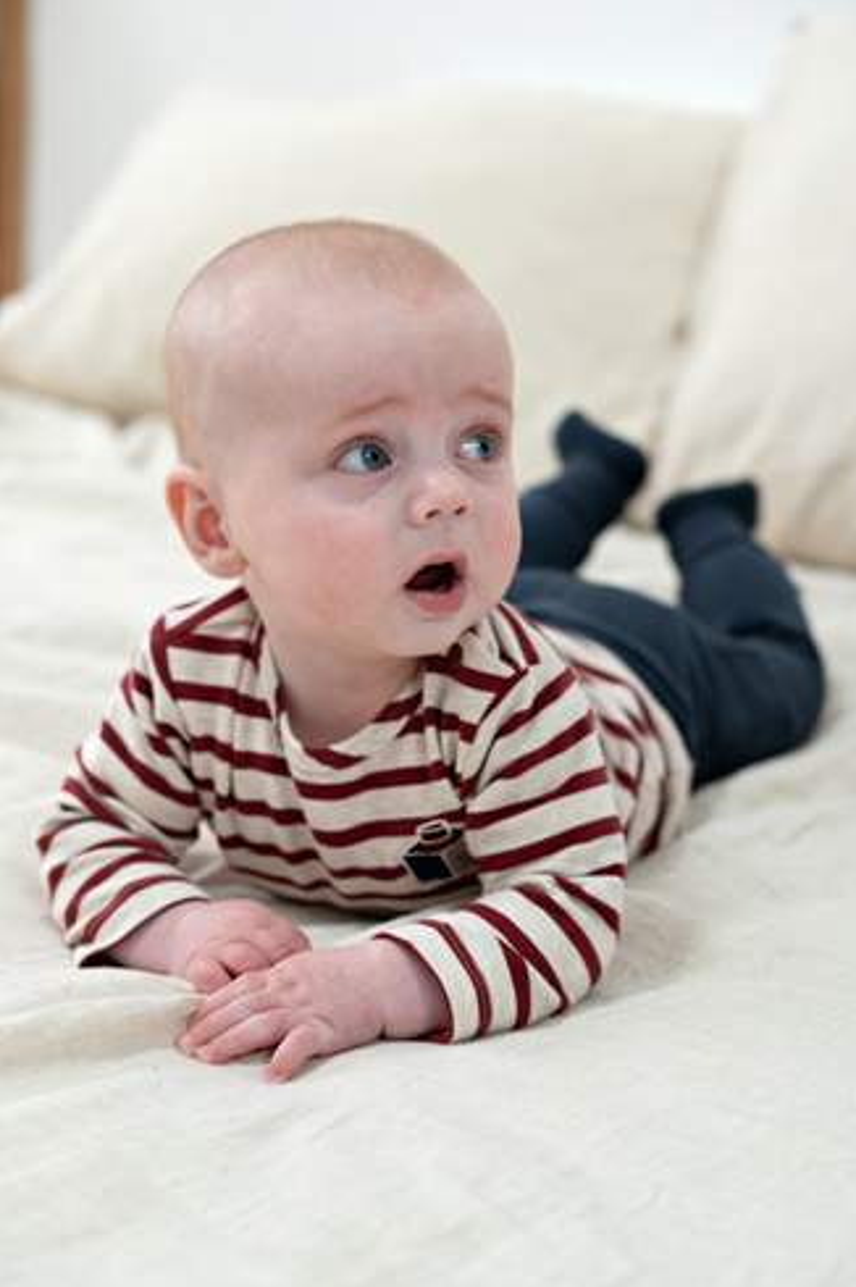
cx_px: 435
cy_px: 651
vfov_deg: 38.9
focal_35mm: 51
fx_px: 1821
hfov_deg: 26.4
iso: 1600
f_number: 4
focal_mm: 50
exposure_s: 1/125
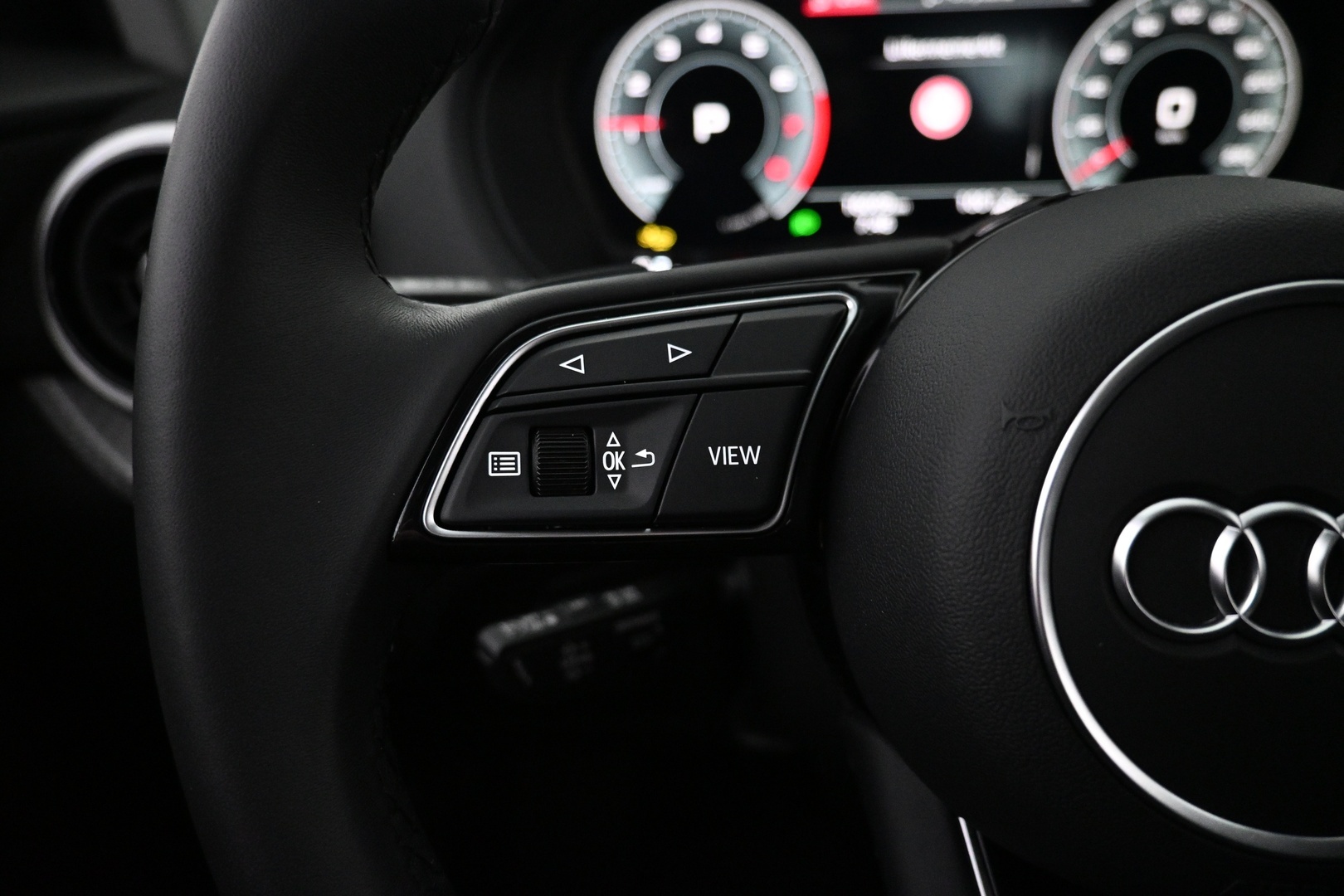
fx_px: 896
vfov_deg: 53.1
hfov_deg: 73.7
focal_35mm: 24
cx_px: 672
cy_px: 448
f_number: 3.5
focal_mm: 16
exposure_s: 1/80
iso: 4000
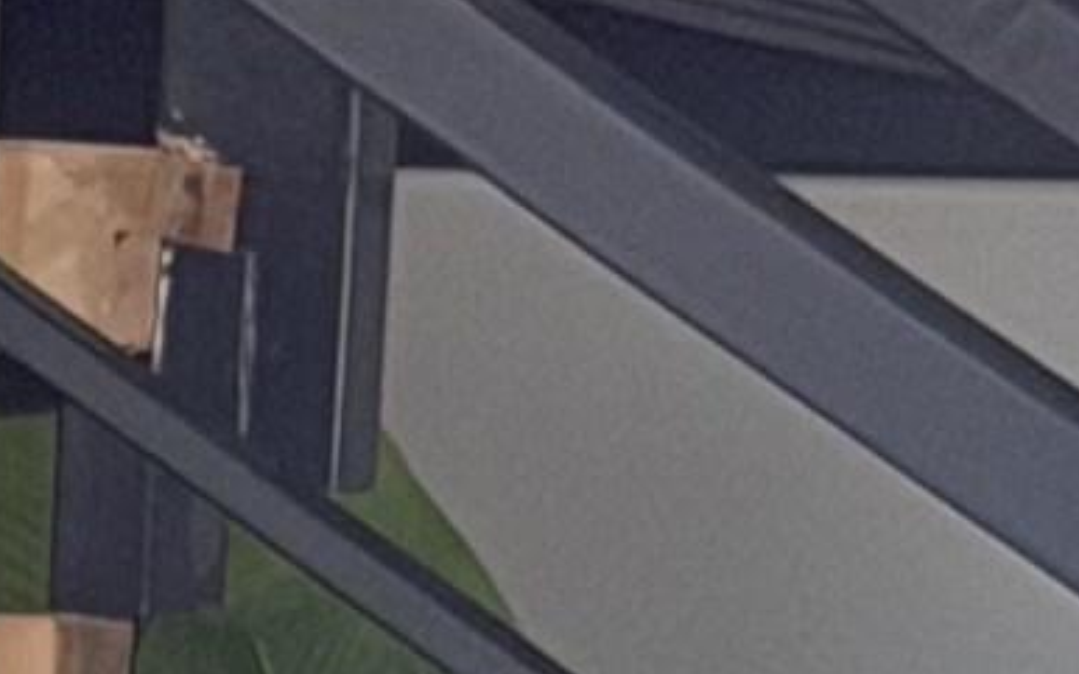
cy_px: 2310
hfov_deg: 3.8
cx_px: -3103
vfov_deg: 2.4
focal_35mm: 531
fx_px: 15610
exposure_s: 1/375
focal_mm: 6.76
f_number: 1.78
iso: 64
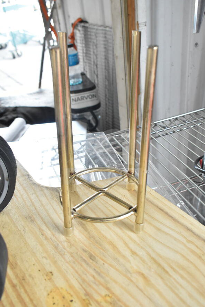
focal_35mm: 34
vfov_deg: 55.8
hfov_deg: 38.9
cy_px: 157
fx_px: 290
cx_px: 103
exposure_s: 1/160
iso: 1600
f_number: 6.3
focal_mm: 22
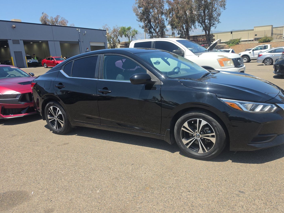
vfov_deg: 53.0
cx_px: 158
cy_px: 116
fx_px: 213
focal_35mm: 26
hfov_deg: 67.1
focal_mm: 6.5
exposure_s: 1/4765
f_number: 1.4
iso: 63
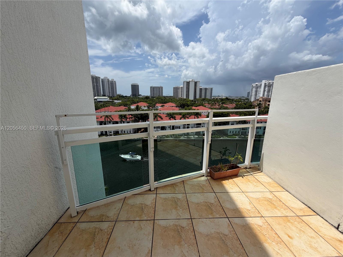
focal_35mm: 14
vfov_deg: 85.7
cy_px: 128
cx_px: 172
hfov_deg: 102.1
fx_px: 139
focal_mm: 2.22
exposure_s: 1/1572
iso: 20
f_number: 2.2
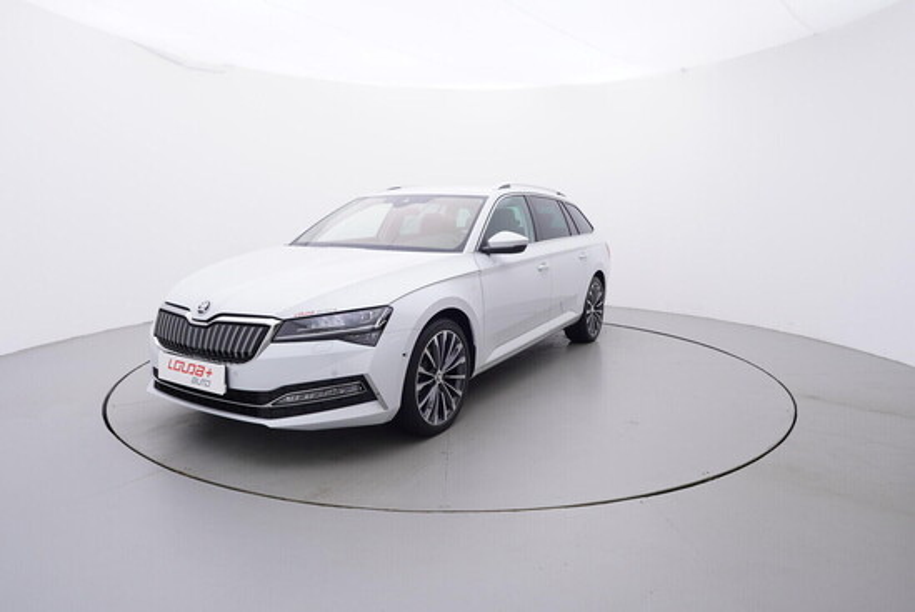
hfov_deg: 77.3
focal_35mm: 22
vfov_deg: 56.2
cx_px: 458
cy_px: 306
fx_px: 572
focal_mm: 15
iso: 200
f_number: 5
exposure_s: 1/80
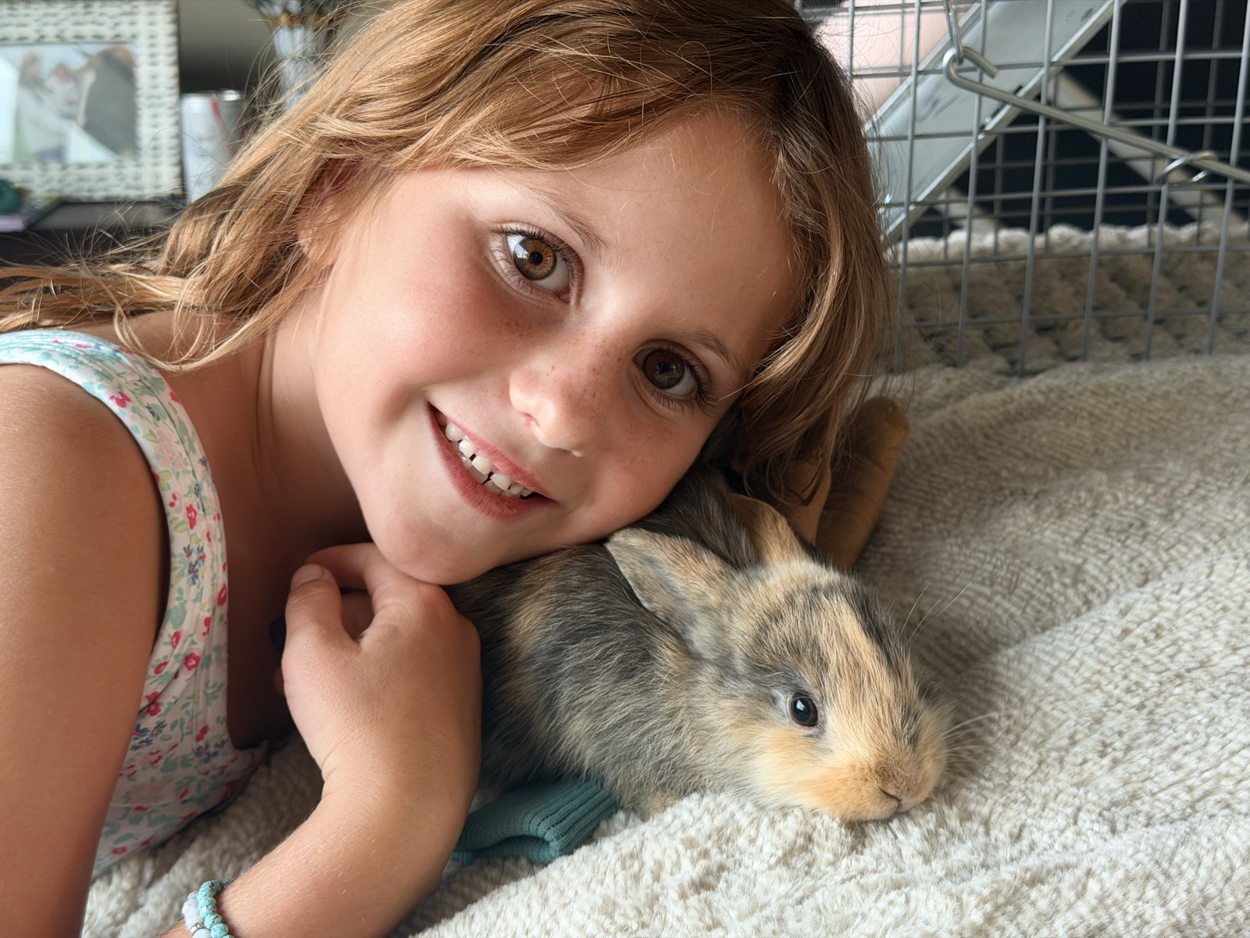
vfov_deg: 30.3
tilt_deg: -15.8
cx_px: 625
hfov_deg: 39.7
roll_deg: +1.0
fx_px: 1733
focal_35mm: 48
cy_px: 469
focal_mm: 6.76
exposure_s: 1/76
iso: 100
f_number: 1.78
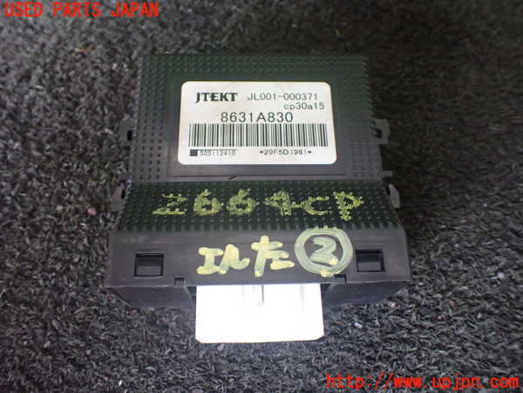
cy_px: 196
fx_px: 453
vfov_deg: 46.8
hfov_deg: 60.0
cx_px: 262
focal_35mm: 30
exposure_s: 1/125
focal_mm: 5.4
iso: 640
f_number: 2.3
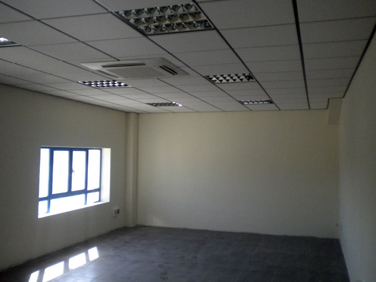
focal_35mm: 37
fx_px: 402
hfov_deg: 50.1
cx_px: 182
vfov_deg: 38.7
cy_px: 141
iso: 372
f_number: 3.1
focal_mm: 6.3
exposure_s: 1/484
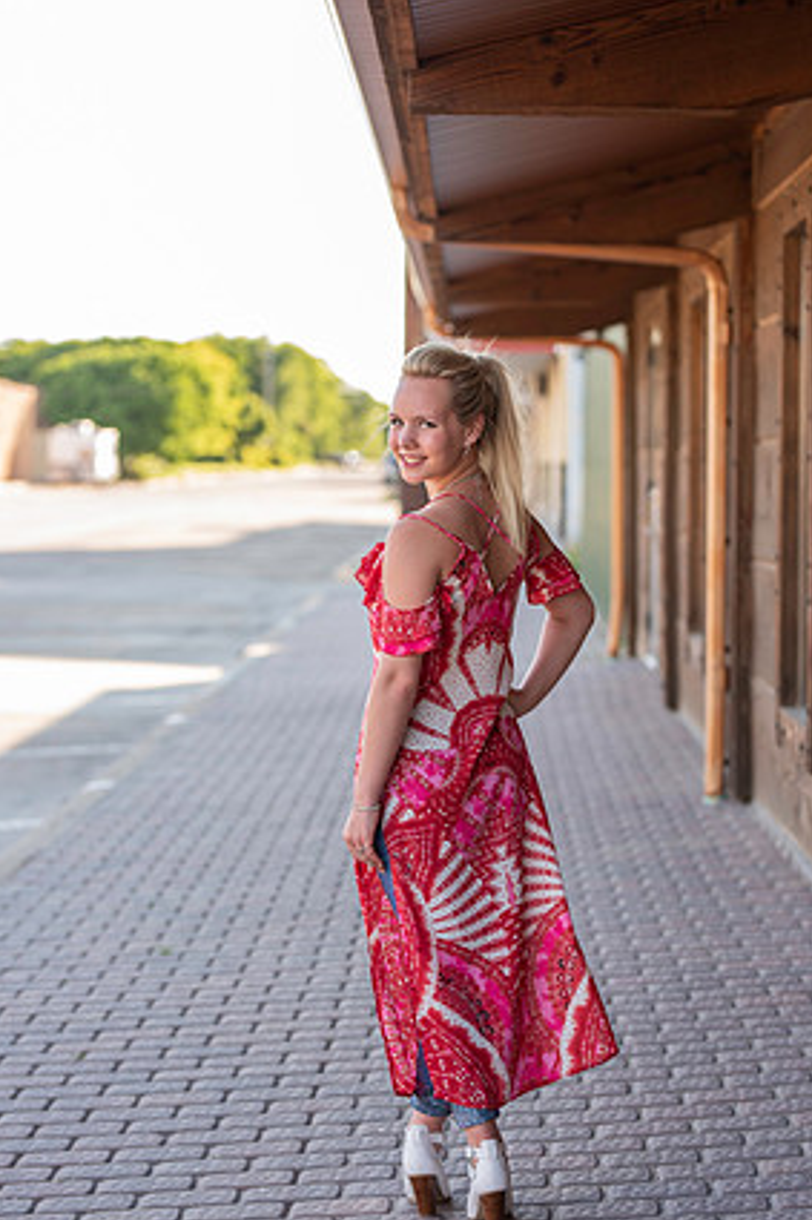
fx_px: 3047
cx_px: 425
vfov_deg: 22.6
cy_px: 637
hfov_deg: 15.2
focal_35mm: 90
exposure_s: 1/200
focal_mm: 85
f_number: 2.8
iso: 125
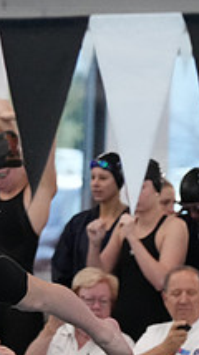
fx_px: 4993
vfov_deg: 4.1
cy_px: 291
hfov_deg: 2.3
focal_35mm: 531
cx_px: 474
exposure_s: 1/1250
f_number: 4
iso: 6400
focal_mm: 125
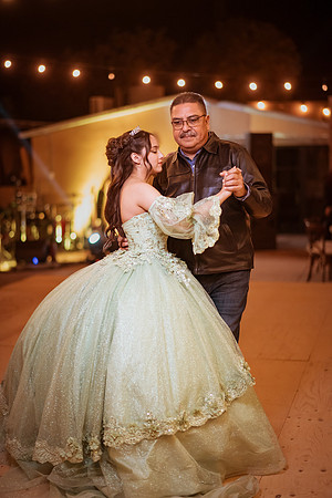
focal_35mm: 58
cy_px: 249
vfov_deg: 34.5
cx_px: 166
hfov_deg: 23.4
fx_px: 802
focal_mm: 58
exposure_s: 1/400
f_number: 1.4
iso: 3200
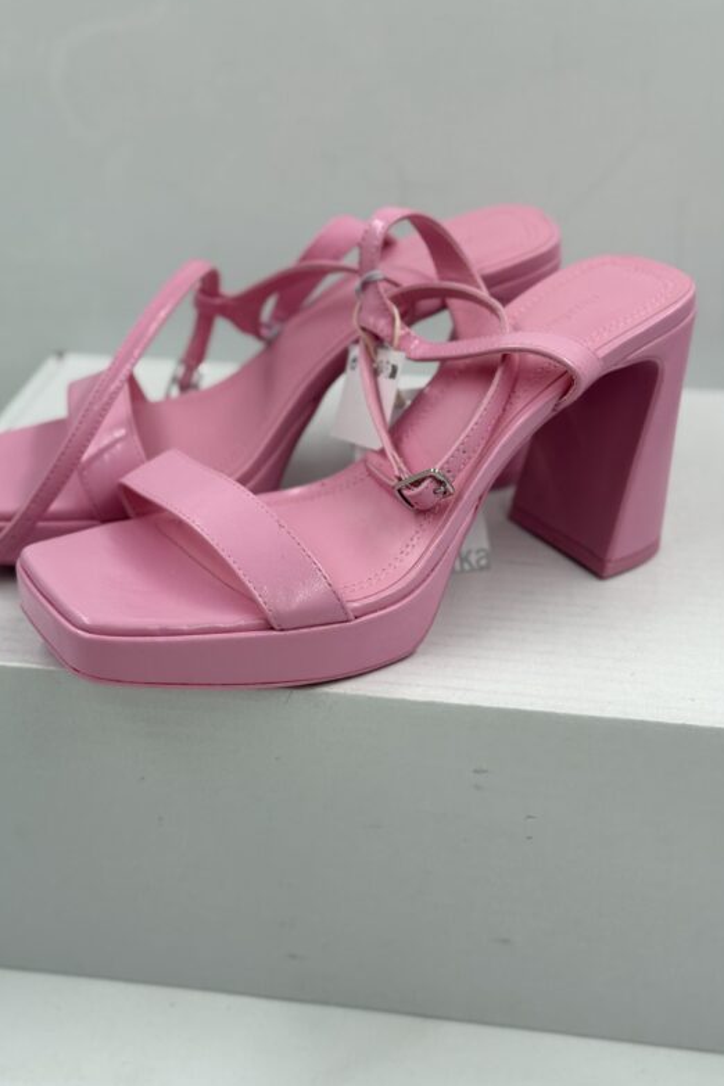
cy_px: 535
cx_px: 316
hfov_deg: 26.5
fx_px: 1538
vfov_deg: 38.9
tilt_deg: -28.2
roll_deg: +0.3
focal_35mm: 51
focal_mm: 6.76
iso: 80
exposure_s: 1/928
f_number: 1.78
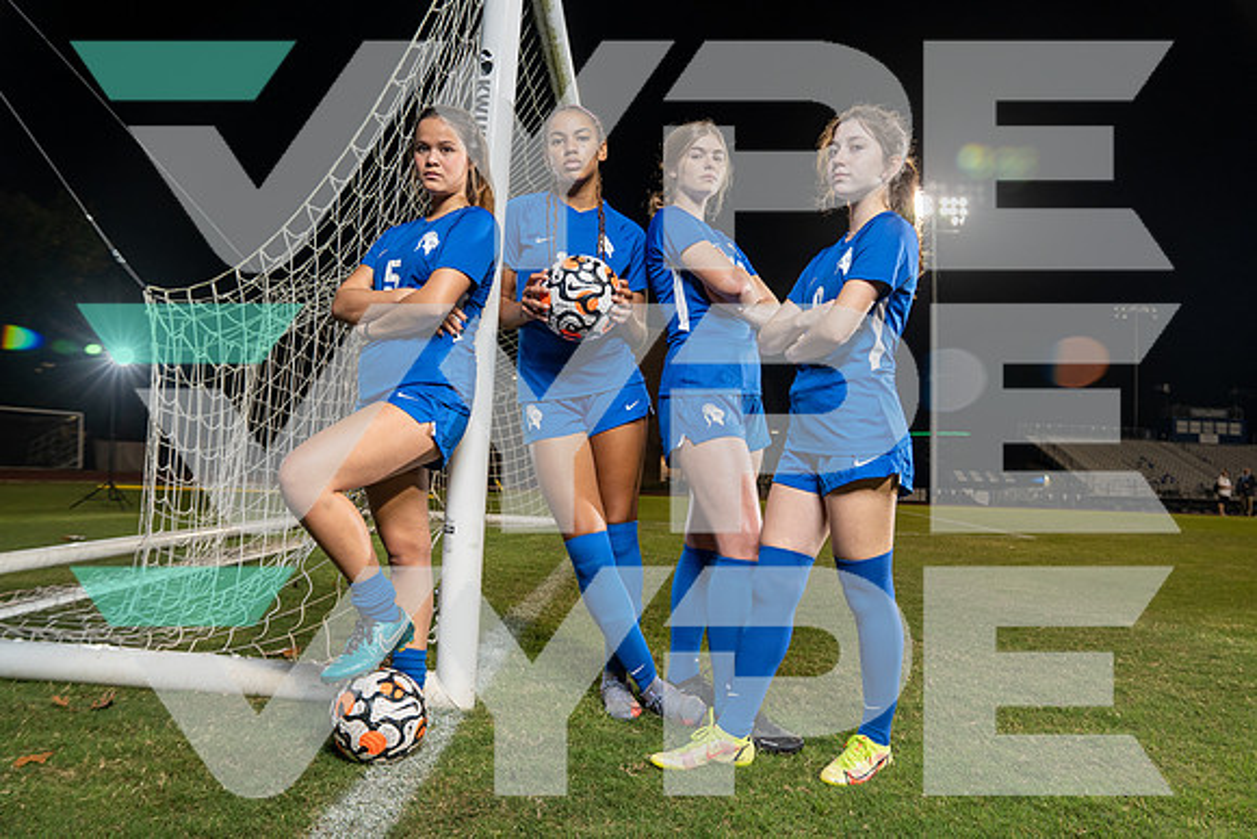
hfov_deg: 73.7
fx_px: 838
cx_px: 628
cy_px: 420
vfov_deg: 53.2
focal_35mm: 24
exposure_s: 1/125
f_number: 4
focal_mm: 24
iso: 640
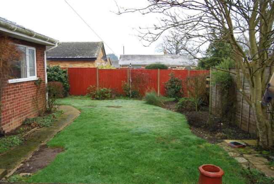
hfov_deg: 67.3
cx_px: 137
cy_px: 92
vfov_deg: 48.1
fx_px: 206
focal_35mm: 27
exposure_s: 1/125
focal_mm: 18
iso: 200
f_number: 5.6
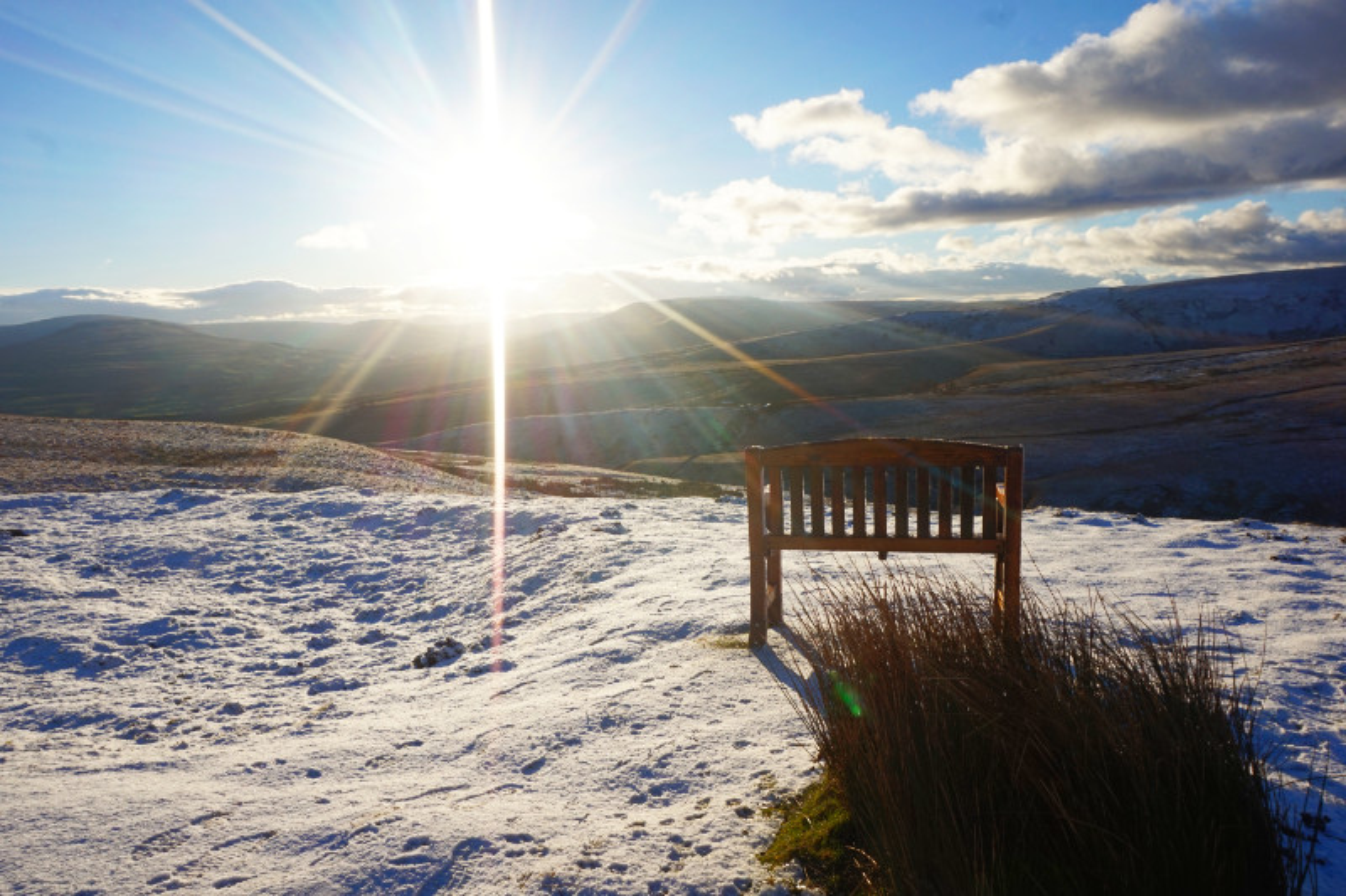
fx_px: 897
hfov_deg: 73.8
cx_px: 673
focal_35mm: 24
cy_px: 448
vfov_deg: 53.1
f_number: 14
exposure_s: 1/125
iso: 100
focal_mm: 16
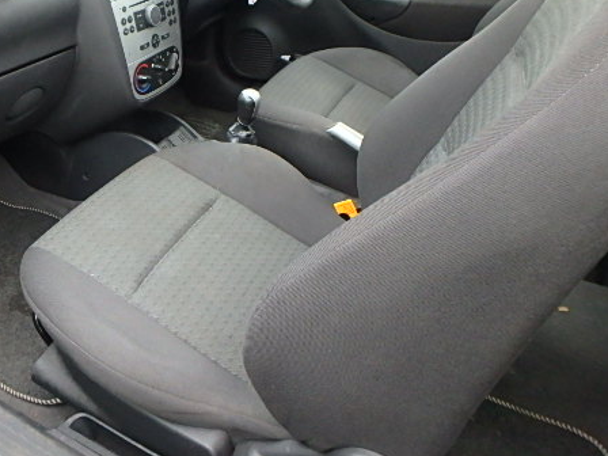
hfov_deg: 58.3
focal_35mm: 30
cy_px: 176
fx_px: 527
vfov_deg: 46.5
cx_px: 190
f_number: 3.5
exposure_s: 1/30
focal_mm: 3.7
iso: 800
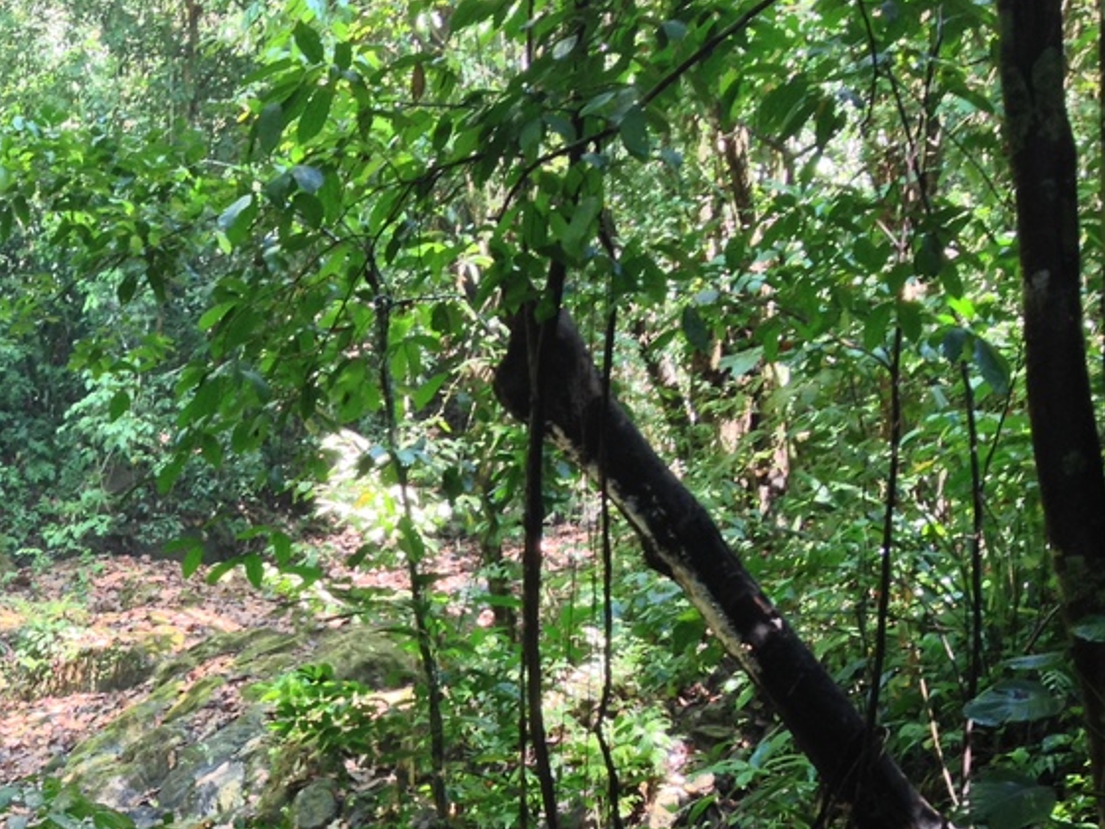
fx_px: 2394
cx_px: -37
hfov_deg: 24.6
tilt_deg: -8.0
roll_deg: -0.3
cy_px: 797
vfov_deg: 19.2
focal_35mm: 75
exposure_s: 1/24
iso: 50
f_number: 2.4
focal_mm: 4.28
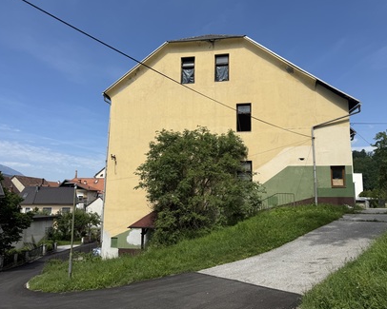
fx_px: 298
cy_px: 155
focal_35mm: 26
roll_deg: -0.9
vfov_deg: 54.9
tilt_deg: +8.5
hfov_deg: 66.0
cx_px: 196
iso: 80
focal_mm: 6.76
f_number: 1.78
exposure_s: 1/5714
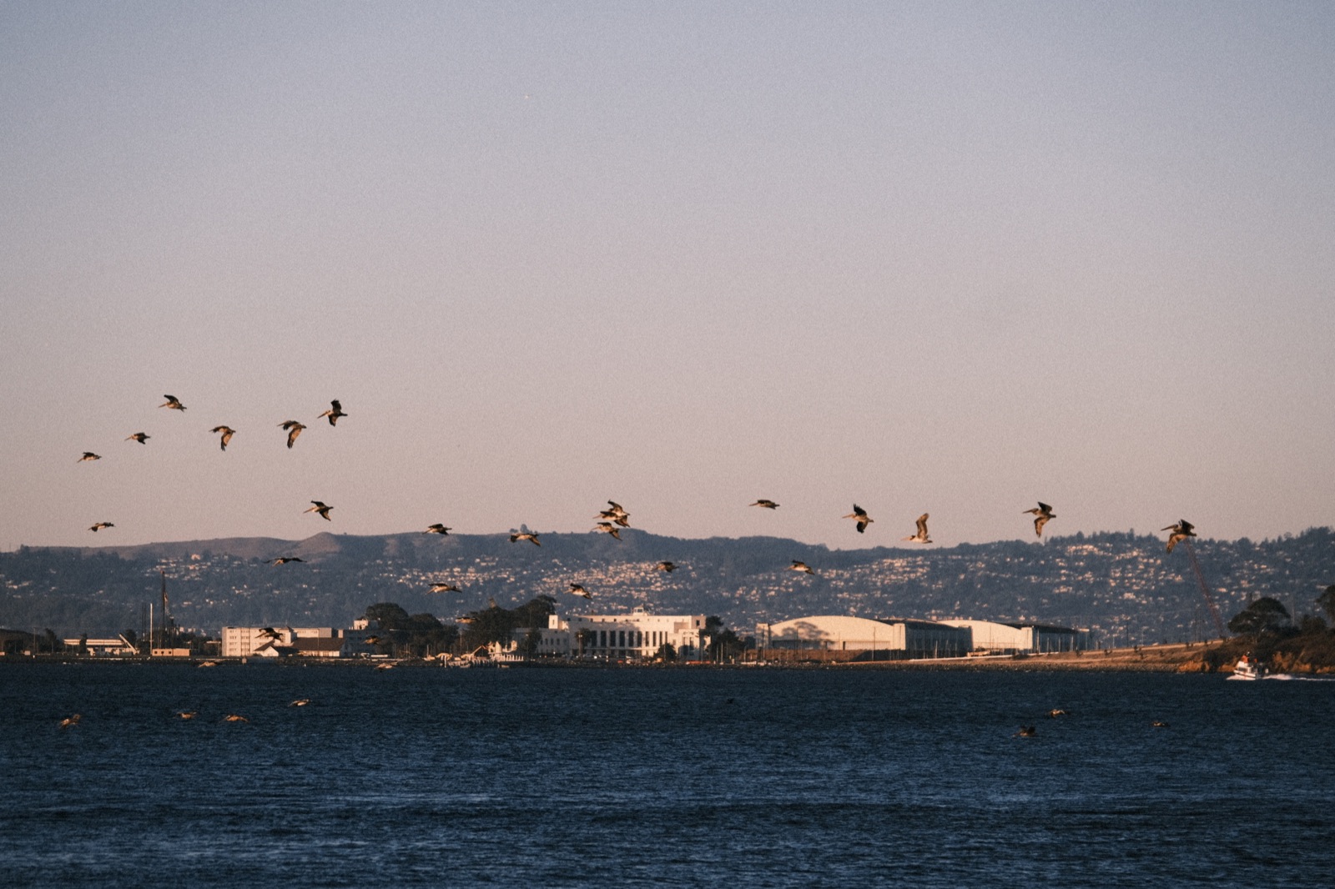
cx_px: 668
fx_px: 6117
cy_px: 444
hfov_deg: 12.5
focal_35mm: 165
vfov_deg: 8.3
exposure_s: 1/750
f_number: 5.6
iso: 320
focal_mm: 110
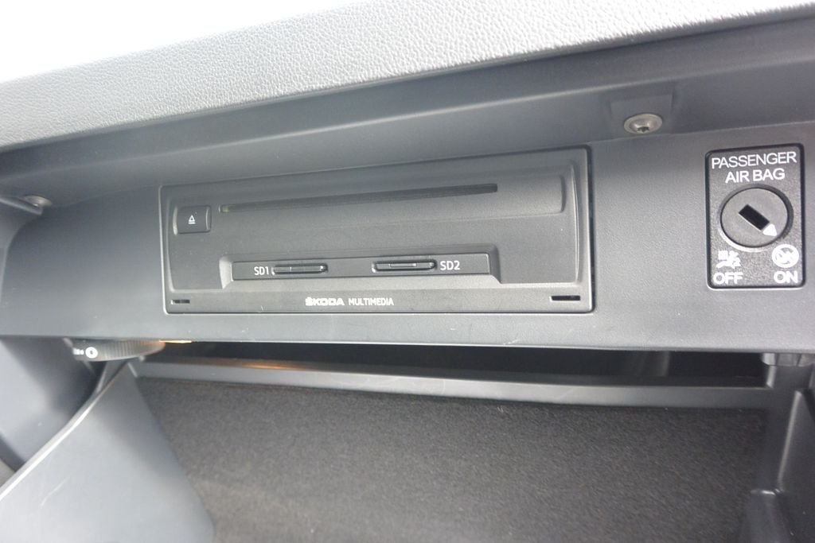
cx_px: 408
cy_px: 272
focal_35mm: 27
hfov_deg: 67.4
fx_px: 611
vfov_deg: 47.9
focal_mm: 10
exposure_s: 1/60
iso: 800
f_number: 3.5
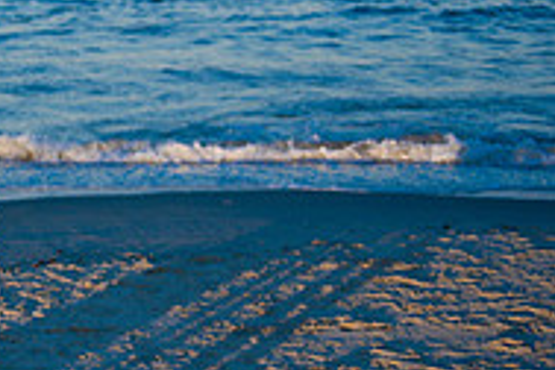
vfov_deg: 10.6
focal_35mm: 129
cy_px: 135
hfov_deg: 14.7
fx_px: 1989
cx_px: -294
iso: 200
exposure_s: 1/1250
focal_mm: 42
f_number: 3.2
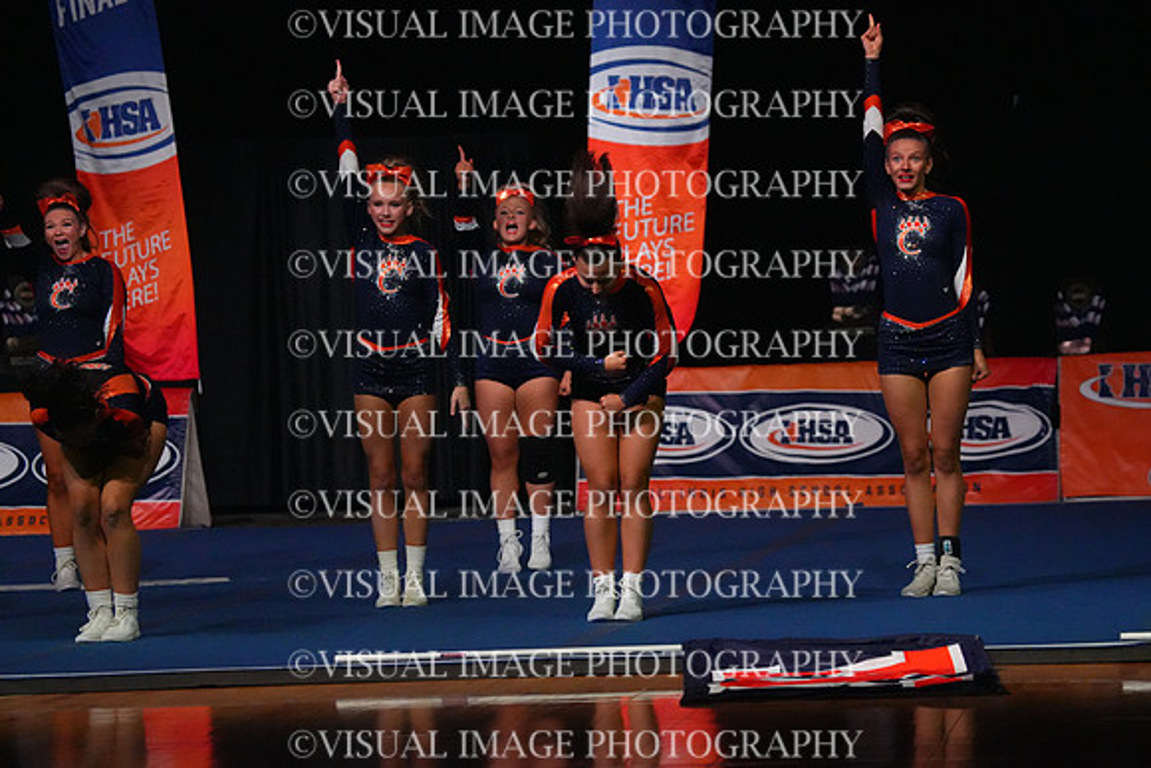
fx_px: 5436
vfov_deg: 8.1
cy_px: 384
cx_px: 576
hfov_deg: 12.1
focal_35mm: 170
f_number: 5.6
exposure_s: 1/1250
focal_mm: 170
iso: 16000
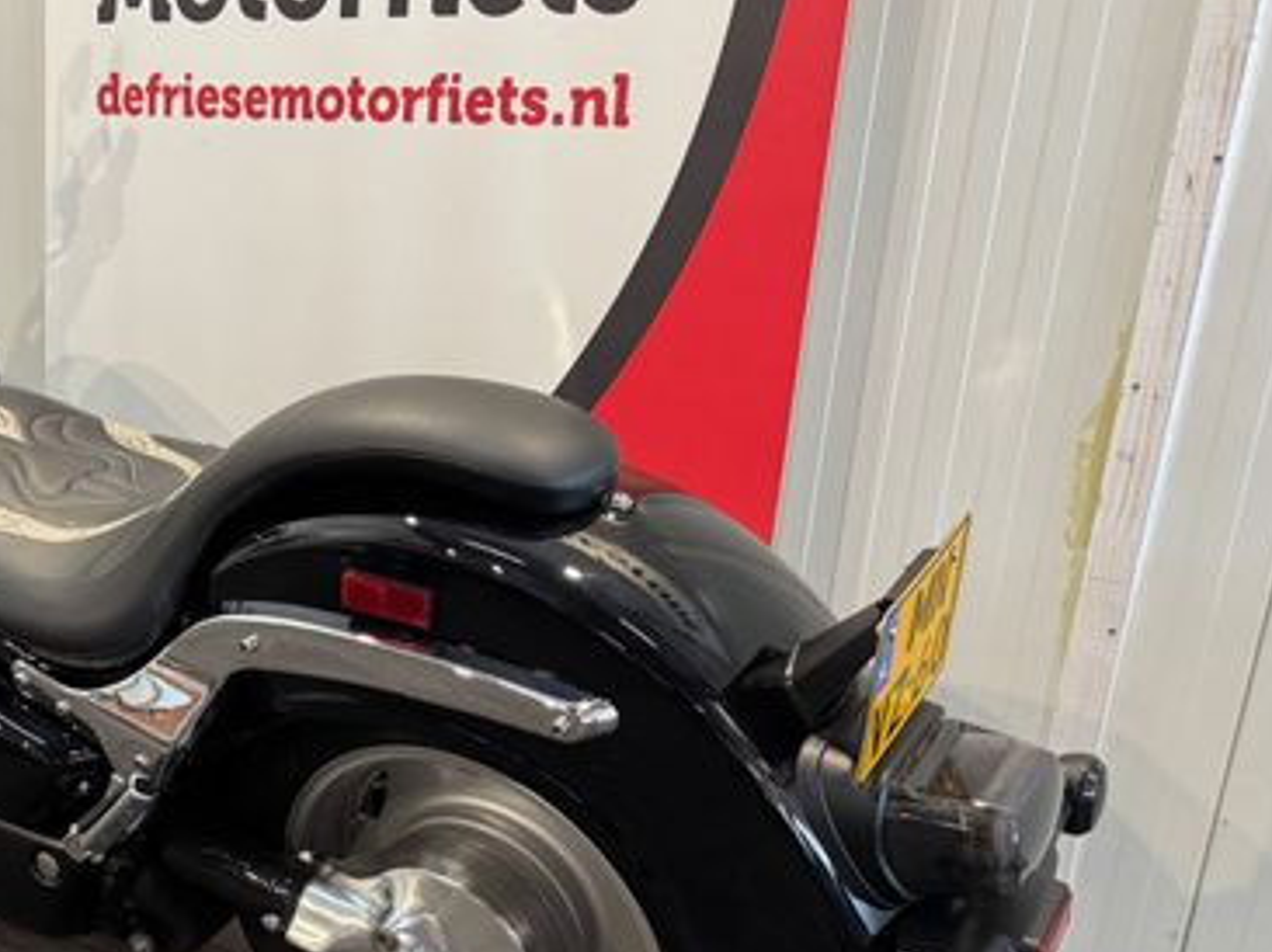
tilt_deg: -20.5
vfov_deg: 33.9
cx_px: 202
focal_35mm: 42
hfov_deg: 42.2
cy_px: 657
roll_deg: +0.3
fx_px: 1542
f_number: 1.78
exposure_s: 1/50
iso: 320
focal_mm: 6.76
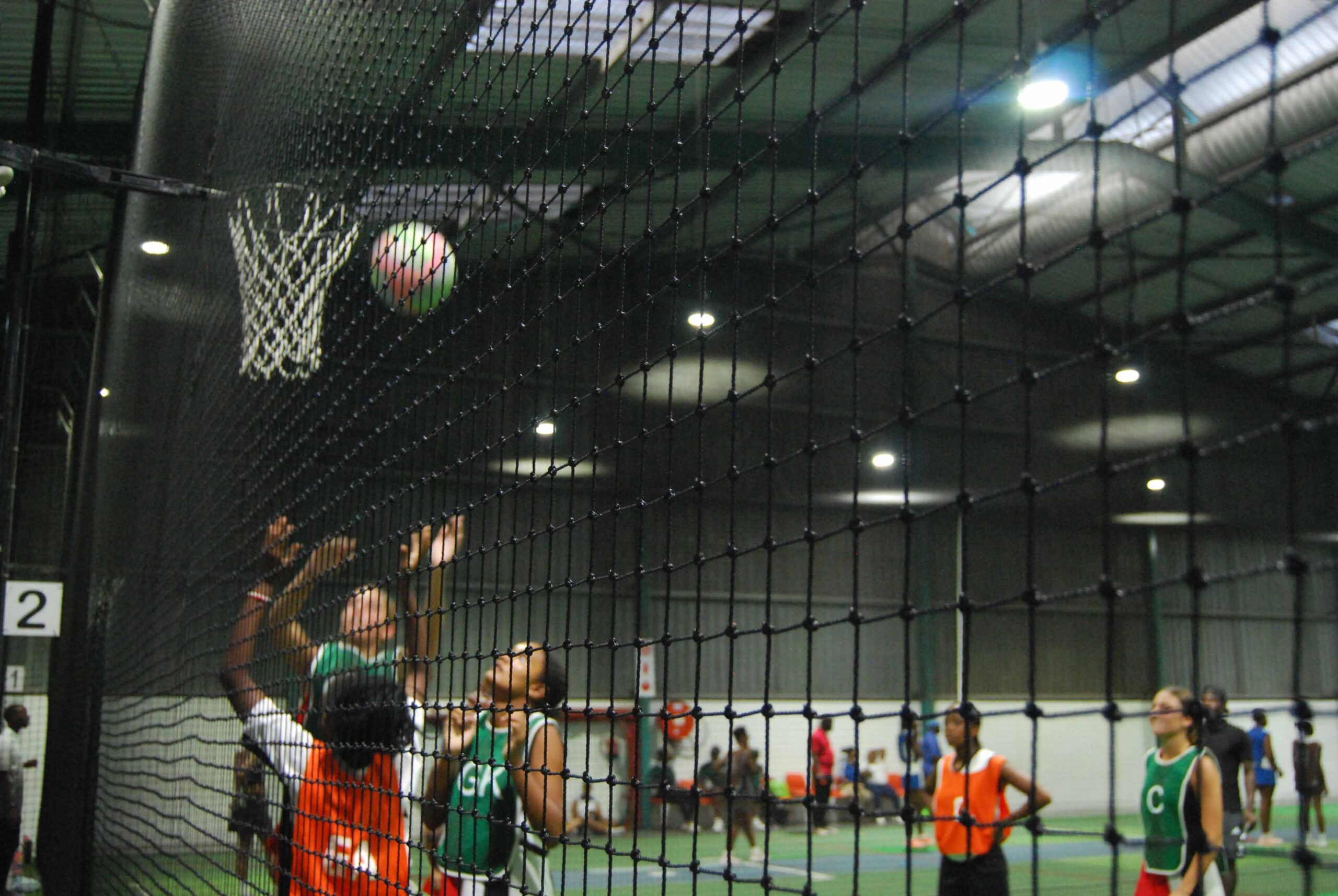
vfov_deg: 34.3
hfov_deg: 49.5
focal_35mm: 39
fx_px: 1451
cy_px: 448
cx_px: 669
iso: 1600
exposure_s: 1/60
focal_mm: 26
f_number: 4
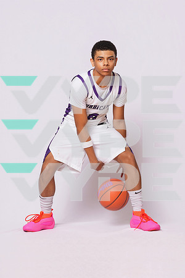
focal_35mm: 102
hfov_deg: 13.4
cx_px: 92
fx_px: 786
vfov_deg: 20.0
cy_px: 139
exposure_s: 1/200
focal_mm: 102
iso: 200
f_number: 7.1
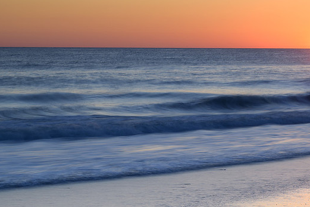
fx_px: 1163
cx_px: 282
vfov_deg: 10.2
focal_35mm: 135
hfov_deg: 15.0
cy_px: 149
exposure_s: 1/1.25
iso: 32
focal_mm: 64
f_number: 14
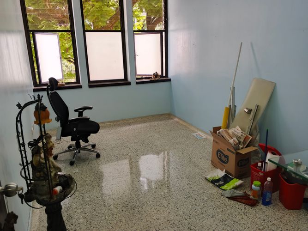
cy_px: 116
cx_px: 154
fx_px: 240
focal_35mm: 27
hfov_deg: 65.3
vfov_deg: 51.3
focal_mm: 4.09
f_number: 1.6
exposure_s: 1/60
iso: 287
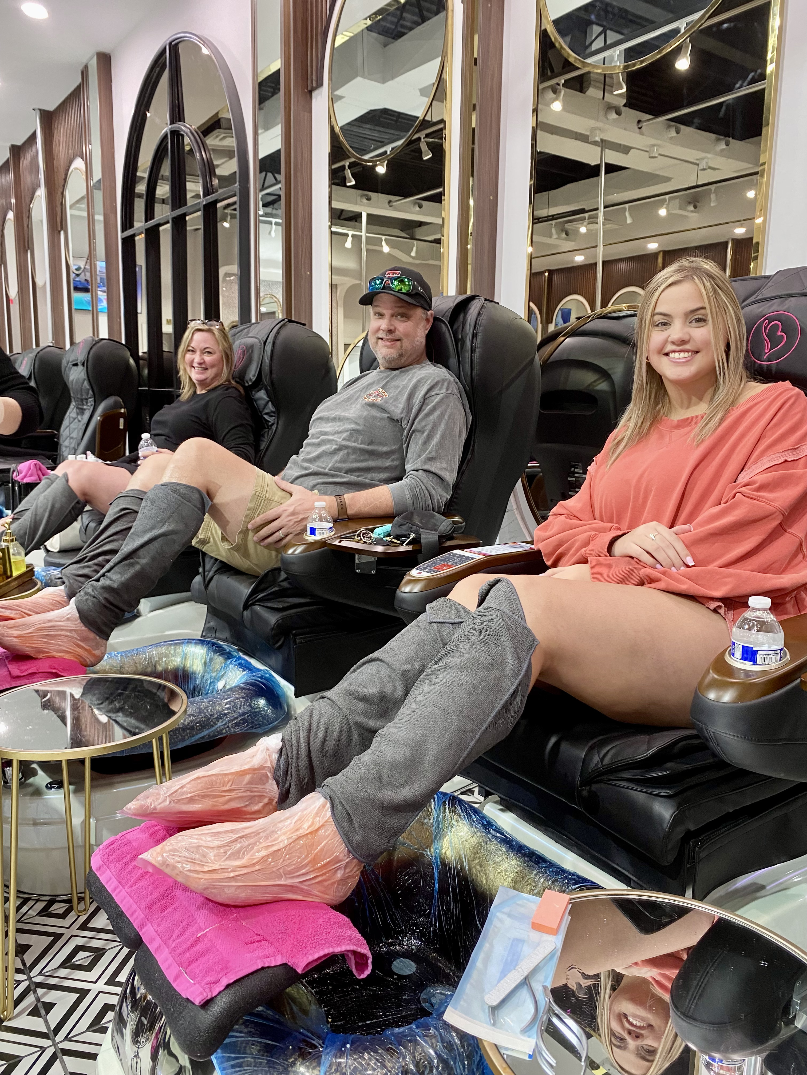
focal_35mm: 26
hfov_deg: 53.1
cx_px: 404
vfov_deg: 67.3
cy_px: 538
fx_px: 808
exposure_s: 1/60
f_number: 1.8
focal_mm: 4.25
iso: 200
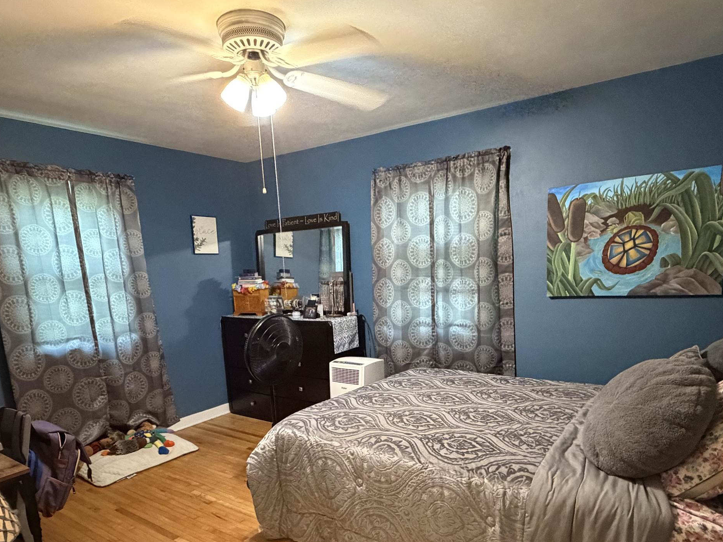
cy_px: 360
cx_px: 369
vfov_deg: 57.6
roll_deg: +3.1
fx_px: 480
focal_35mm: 23
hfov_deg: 73.9
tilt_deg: -11.4
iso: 1250
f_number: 2.2
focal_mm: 2.22
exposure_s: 1/60
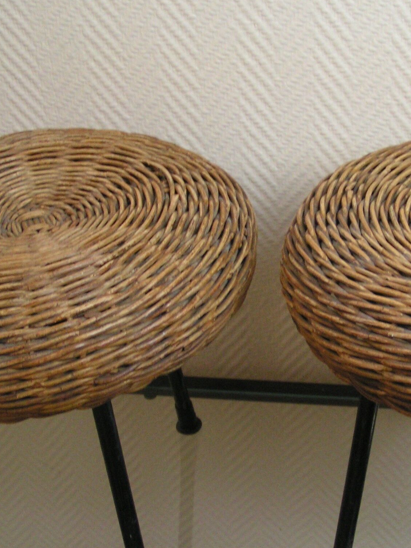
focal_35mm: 61
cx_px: 291
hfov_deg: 23.9
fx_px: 966
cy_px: 270
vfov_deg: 31.7
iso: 200
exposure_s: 1/50
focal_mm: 6.9
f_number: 2.8
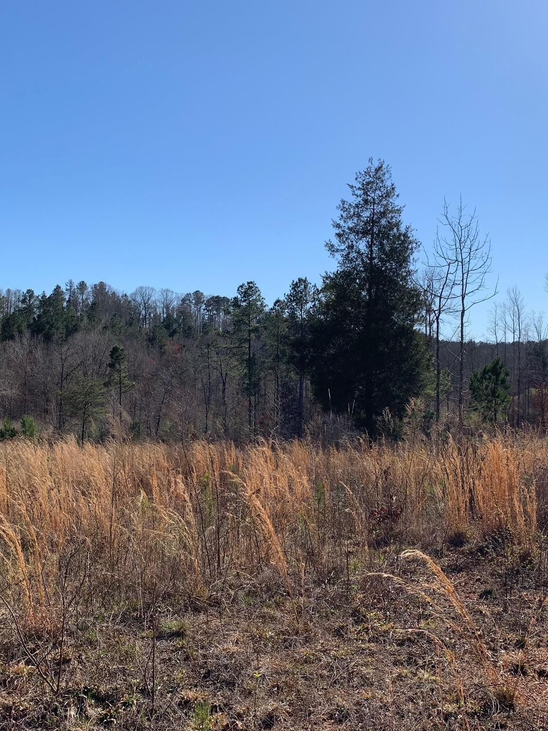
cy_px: 363
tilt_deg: +2.8
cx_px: 304
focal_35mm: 35
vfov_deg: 52.6
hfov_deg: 40.6
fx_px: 739
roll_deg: -1.2
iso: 25
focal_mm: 4.25
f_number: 1.8
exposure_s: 1/2994
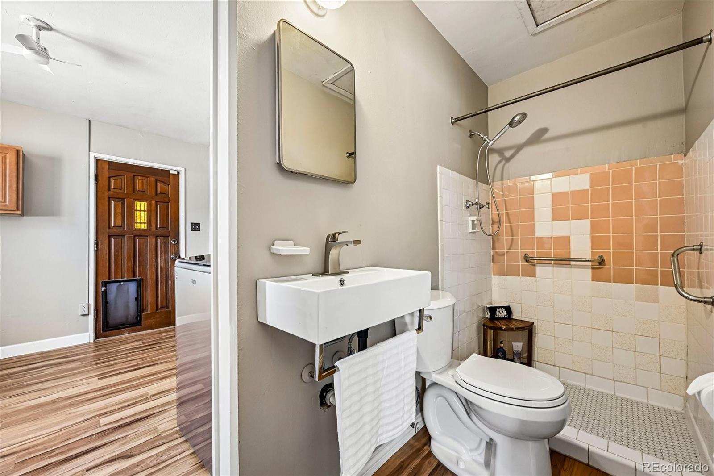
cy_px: 238
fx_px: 278
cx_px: 357
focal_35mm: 14
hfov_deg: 104.3
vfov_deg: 81.2
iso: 400
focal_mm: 14
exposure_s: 1/3.33
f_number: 10
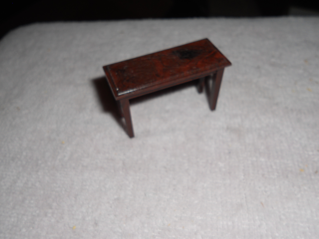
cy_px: 120
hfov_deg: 56.8
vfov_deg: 44.2
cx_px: 160
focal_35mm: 32
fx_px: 295
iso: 80
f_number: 8.8
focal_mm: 5.8
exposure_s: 1/25
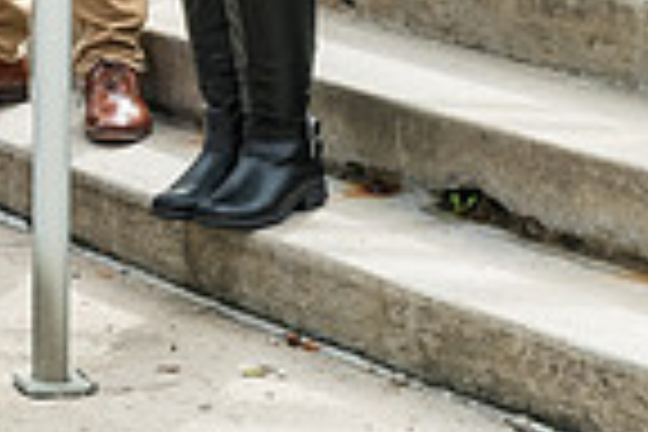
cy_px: -367
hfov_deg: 8.7
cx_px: -189
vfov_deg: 5.8
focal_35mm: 234
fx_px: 4212
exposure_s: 1/400
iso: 400
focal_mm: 58
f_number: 5.6
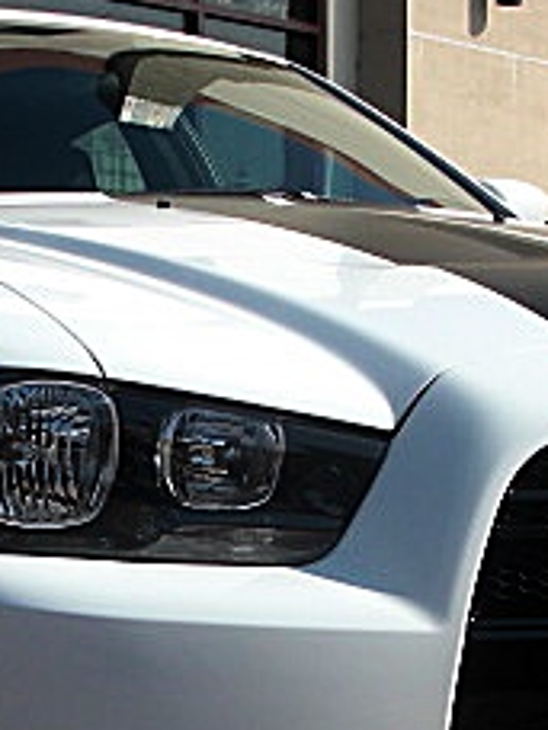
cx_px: 183
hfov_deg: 14.6
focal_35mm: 101
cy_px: 592
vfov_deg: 19.2
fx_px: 2132
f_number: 7.9
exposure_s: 1/160
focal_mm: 6.3
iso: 50
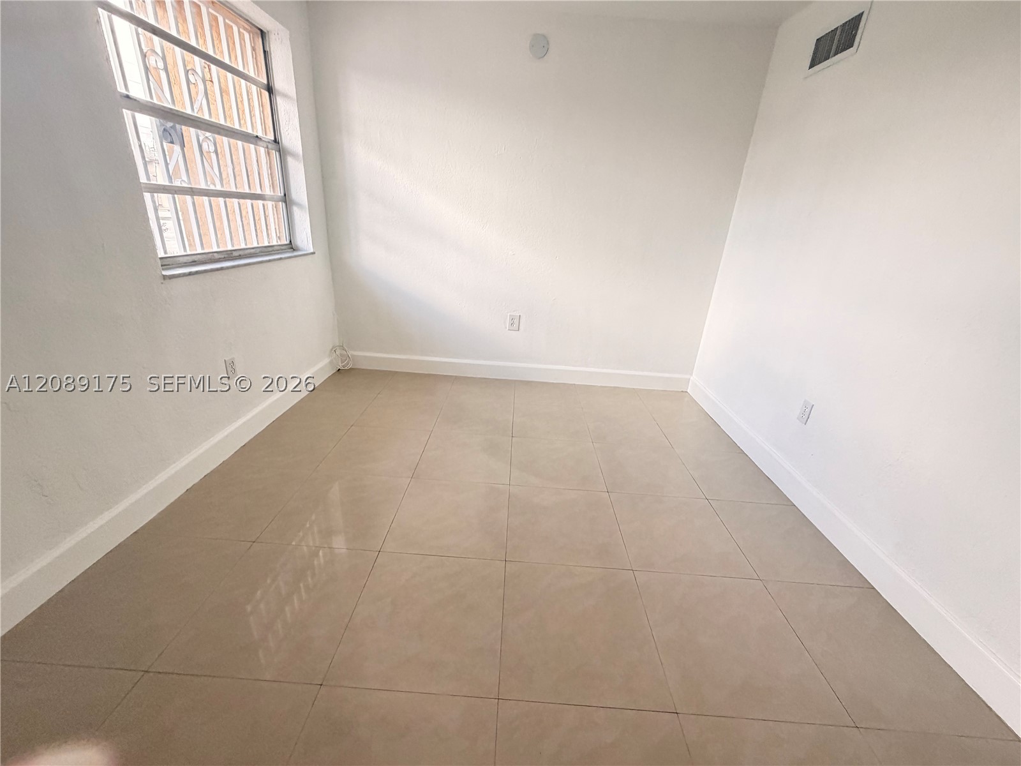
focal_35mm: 14
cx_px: 510
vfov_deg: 85.7
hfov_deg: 102.1
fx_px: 413
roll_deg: -2.4
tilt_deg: -19.7
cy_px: 383
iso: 320
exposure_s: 1/121
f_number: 2.2
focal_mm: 2.22
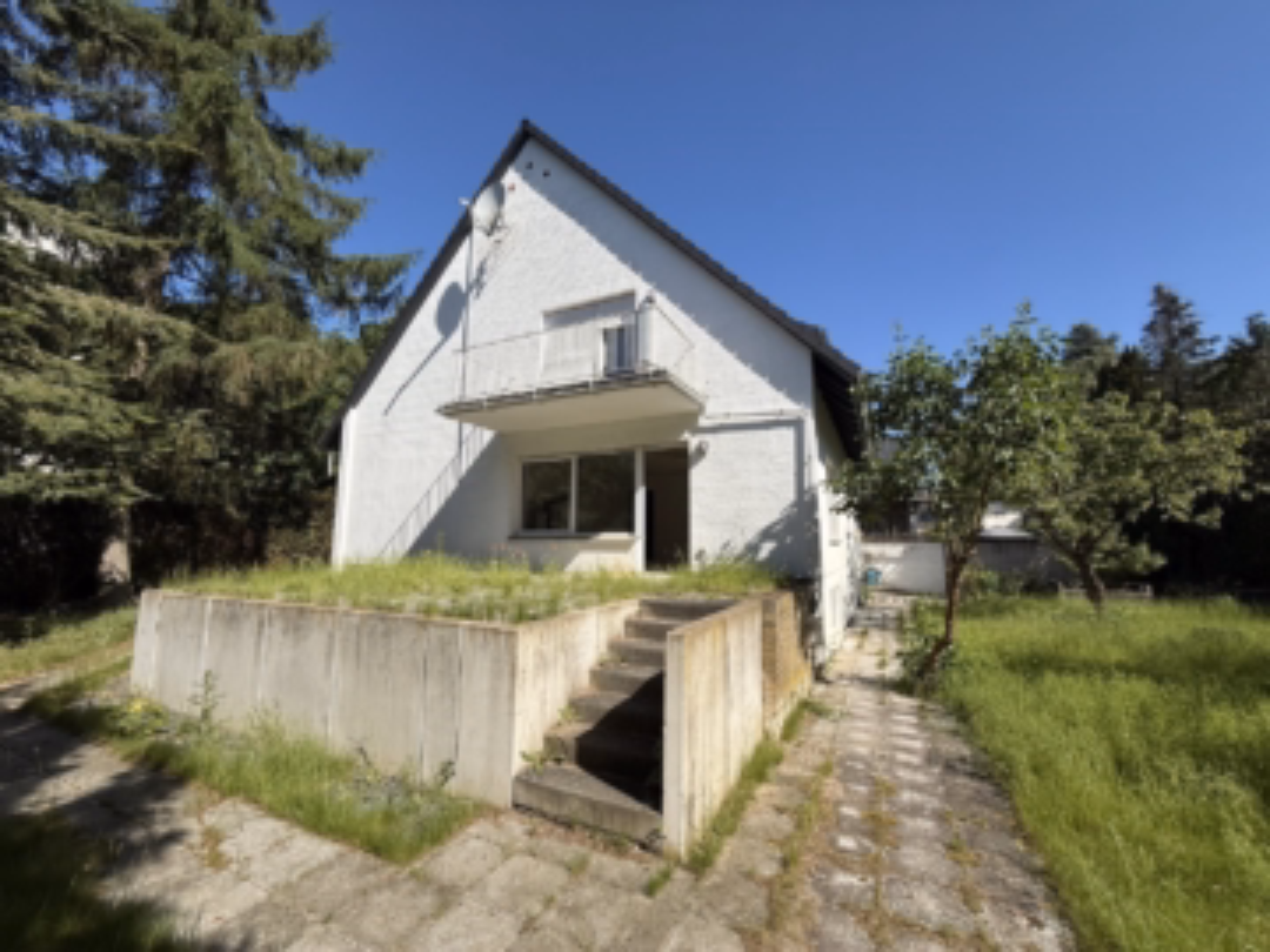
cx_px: 635
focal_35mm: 14
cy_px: 476
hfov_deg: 102.1
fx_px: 514
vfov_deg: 85.7
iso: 50
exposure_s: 1/2841
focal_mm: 2.22
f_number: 2.2
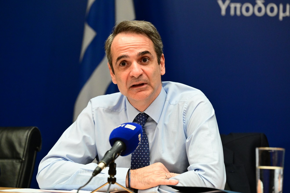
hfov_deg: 11.7
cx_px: 145
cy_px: 96
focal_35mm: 175
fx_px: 1410
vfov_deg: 7.8
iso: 8000
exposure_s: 1/320
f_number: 5
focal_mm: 175
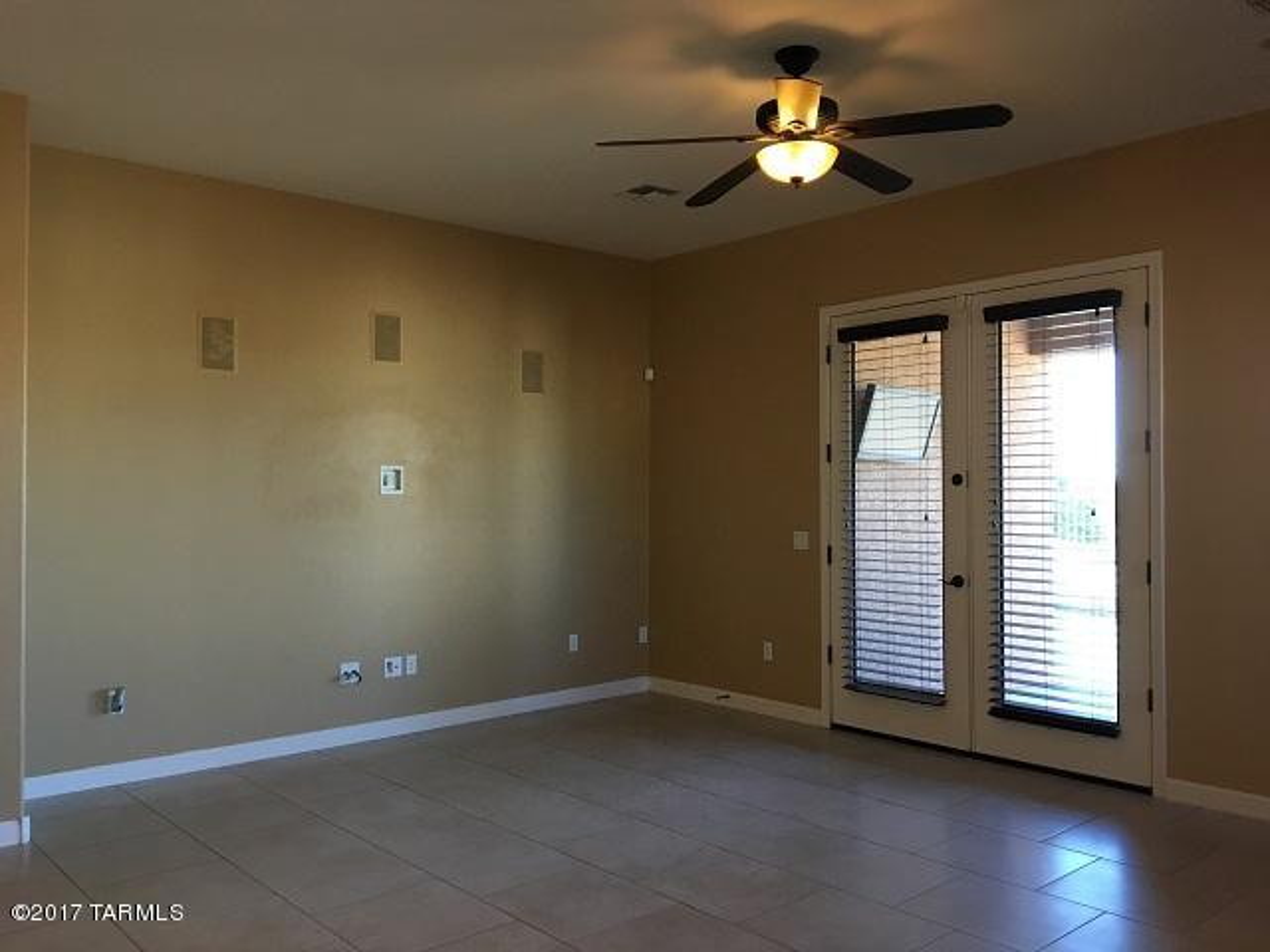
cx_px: 635
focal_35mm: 29
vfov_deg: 48.2
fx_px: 1064
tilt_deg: +0.9
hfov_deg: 61.7
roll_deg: -0.1
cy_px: 476
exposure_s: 1/30
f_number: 2.2
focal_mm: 4.15
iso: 40
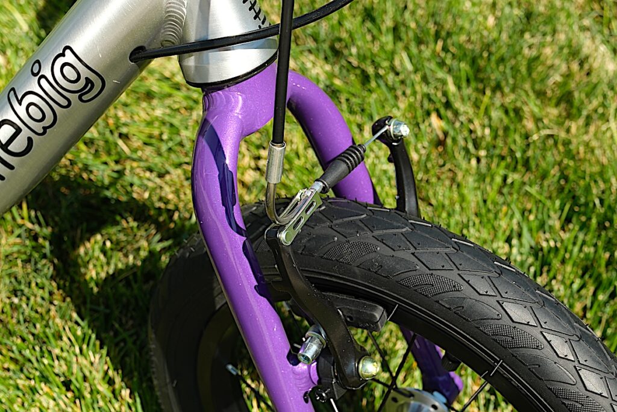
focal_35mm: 45
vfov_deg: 29.9
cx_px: 308
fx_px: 772
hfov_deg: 43.6
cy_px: 206
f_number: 5.6
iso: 125
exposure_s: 1/320
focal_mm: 30
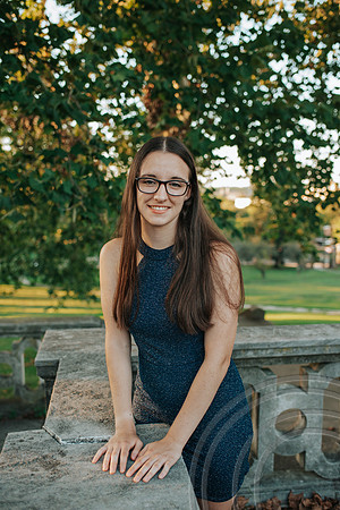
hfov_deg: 37.9
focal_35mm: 35
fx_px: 496
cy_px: 255
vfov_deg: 54.4
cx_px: 170
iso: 640
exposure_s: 1/400
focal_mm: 35
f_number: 2.8
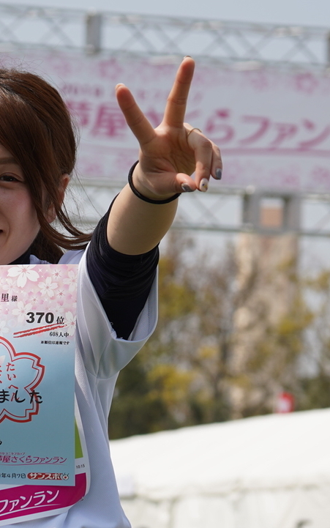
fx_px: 2661
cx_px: 146
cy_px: 291
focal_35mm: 185
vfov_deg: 11.3
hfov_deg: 7.1
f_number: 5.6
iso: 100
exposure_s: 1/640
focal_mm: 73
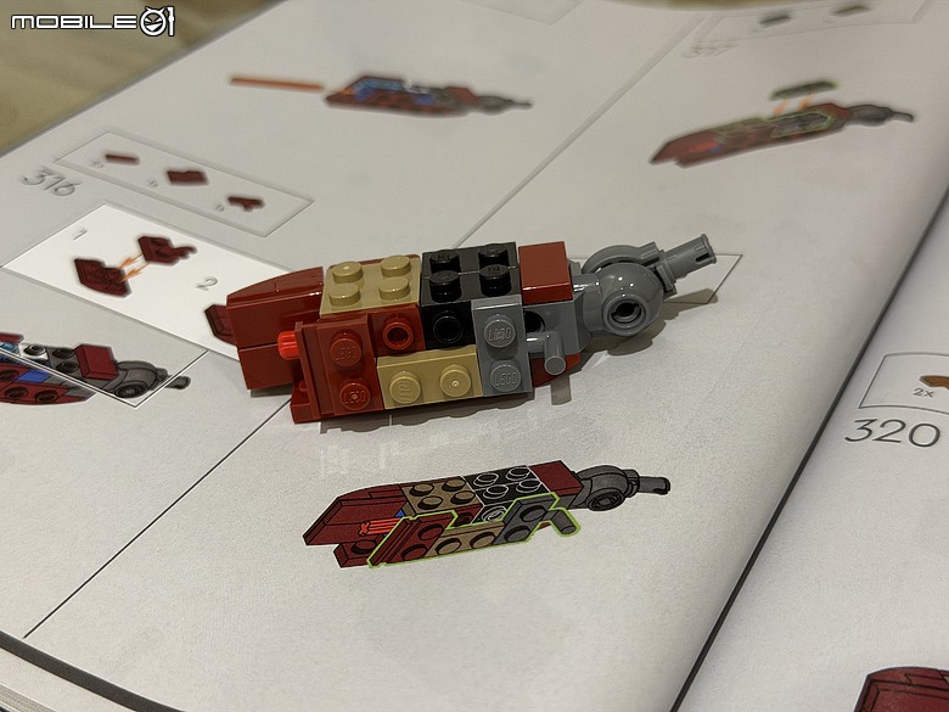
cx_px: 474
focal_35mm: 48
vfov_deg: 30.3
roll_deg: -2.6
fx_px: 1316
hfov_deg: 39.7
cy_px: 356
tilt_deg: -36.3
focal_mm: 6.76
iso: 250
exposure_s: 1/60
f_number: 1.78
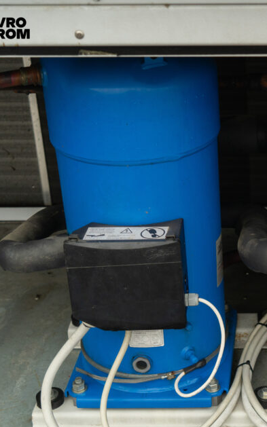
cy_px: 222
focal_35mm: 68
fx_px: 792
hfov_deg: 18.5
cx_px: 282
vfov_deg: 30.2
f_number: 4
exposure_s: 1/100
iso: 320
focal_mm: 41
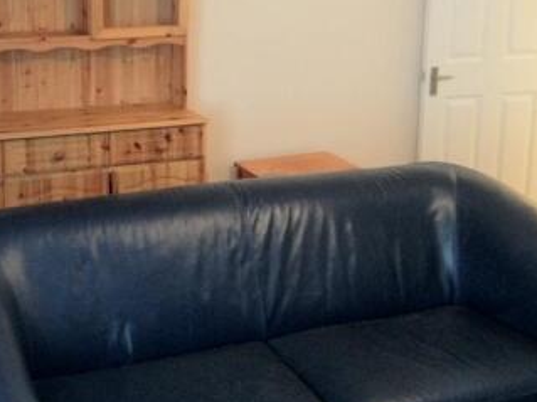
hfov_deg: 30.2
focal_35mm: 64
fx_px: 992
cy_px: 144
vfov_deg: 22.8
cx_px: 206
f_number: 2.4
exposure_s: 1/20
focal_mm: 4.28
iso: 320
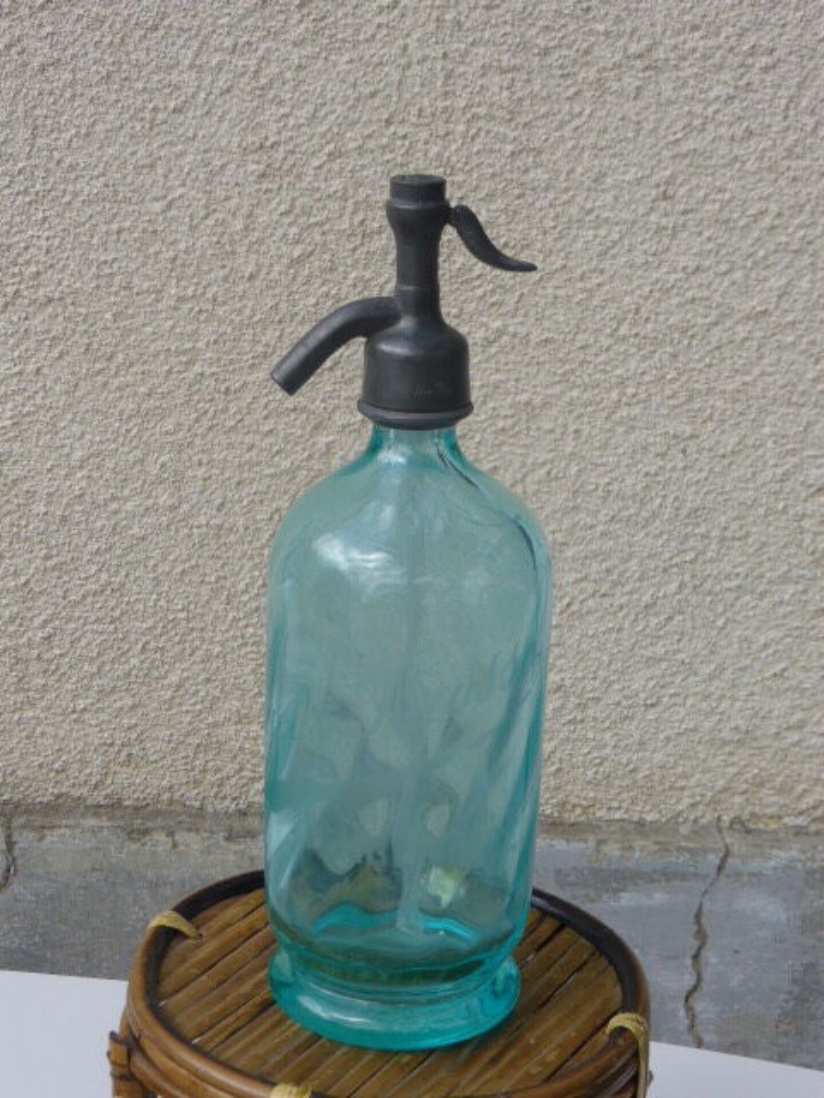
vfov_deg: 28.2
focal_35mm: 69
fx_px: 2190
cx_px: 412
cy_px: 549
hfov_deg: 21.3
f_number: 4.9
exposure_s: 1/200
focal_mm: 11.7
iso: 100
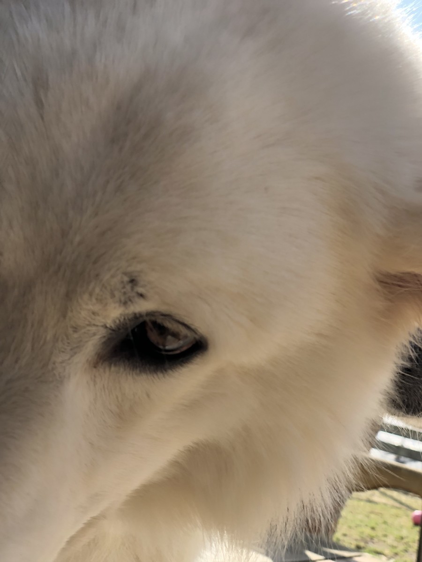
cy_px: 281
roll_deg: -8.6
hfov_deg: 28.0
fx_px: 845
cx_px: 211
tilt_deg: +6.0
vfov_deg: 36.8
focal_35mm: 52
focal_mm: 6
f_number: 2.4
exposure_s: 1/417
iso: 16
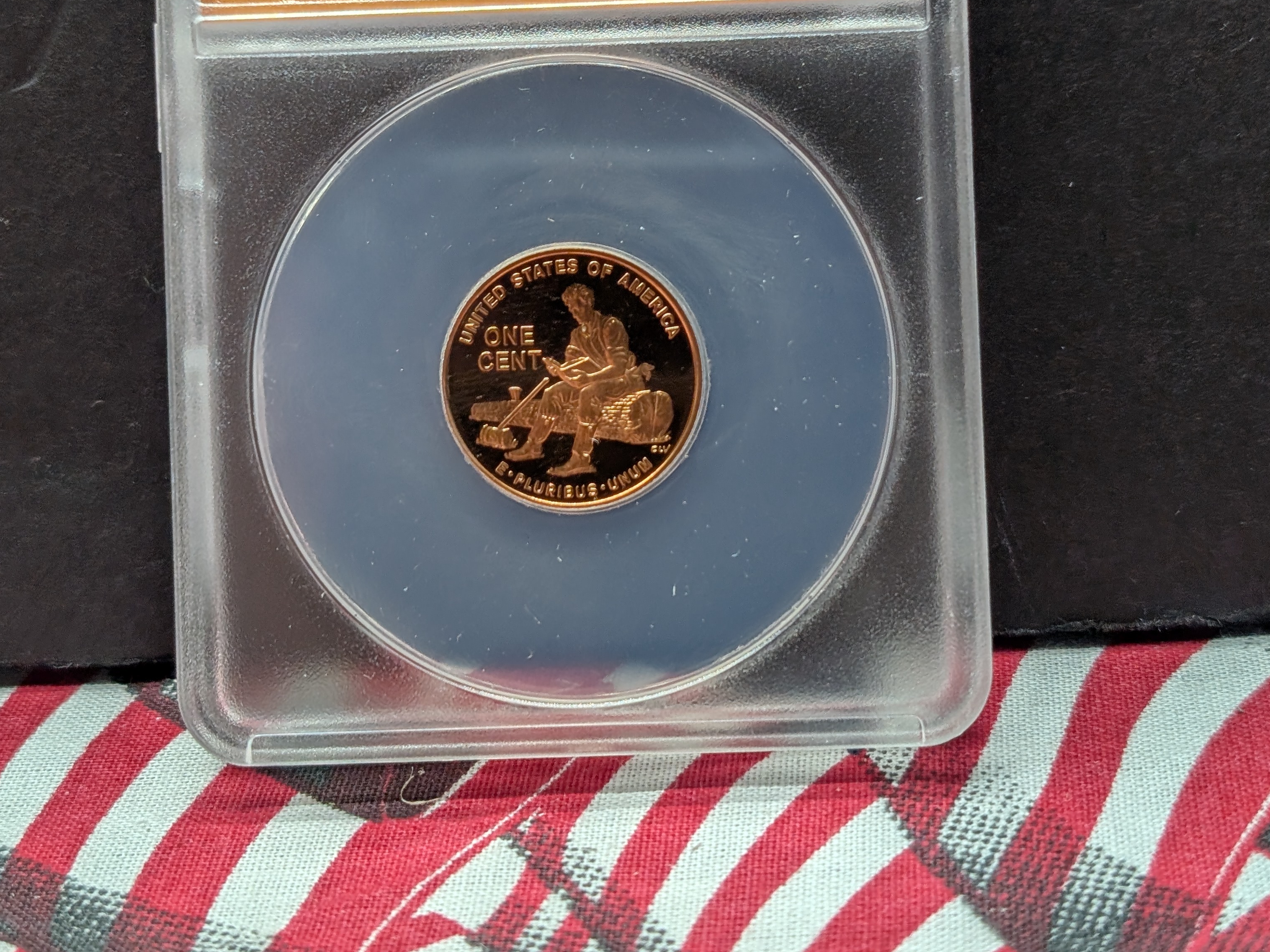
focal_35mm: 66
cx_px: 629
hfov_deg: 29.4
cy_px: 226
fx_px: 2422
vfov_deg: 22.0
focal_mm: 6.9
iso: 18
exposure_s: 1/51.3
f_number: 1.68
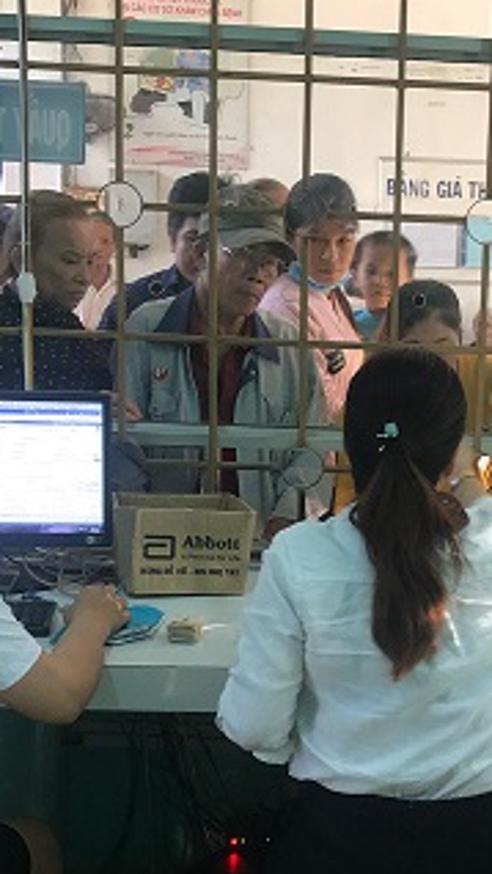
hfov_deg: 20.4
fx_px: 1344
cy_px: 539
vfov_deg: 35.8
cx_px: 419
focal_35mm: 58
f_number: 1.8
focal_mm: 3.99
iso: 50
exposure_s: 1/33
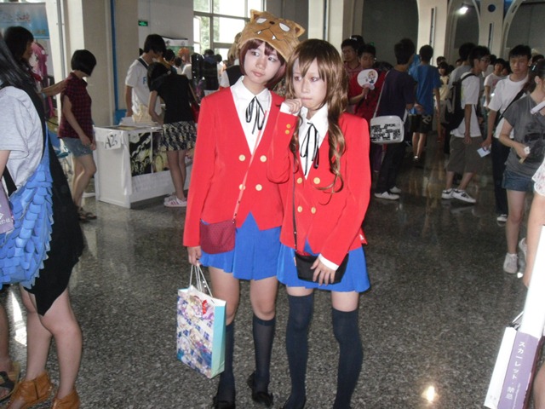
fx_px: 708
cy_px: 204
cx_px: 272
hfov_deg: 42.1
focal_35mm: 45
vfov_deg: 32.2
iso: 400
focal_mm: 6.3
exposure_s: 1/45
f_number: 3.5
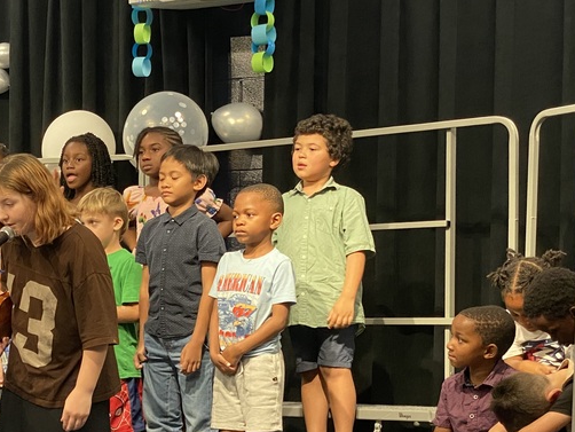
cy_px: 384
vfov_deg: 13.9
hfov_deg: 18.2
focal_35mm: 106
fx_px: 1762
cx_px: 39
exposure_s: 1/60
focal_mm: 6
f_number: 2
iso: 160
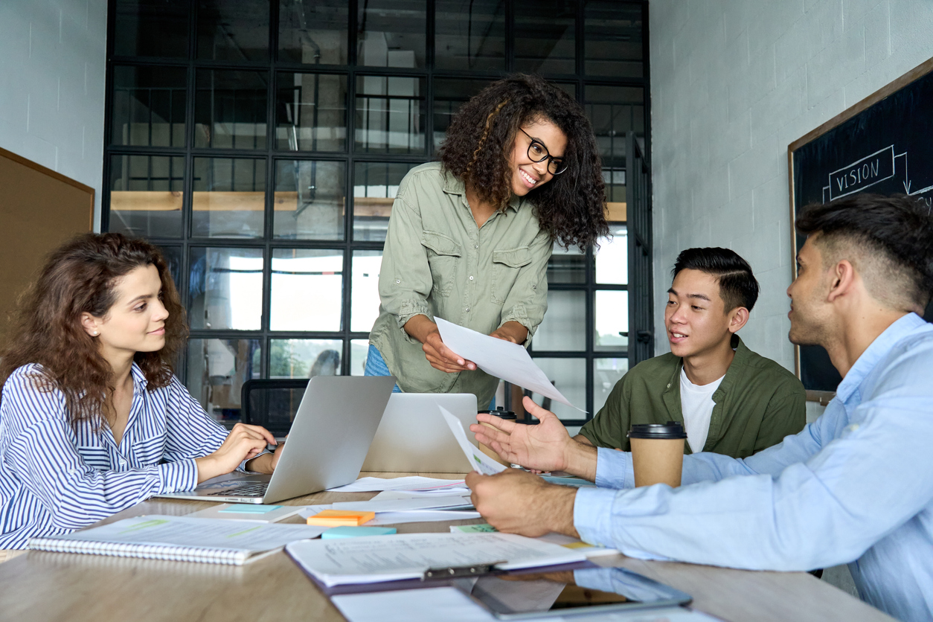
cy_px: 311
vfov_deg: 41.1
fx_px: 829
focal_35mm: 32
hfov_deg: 58.7
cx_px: 466
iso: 3200
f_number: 4
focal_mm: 32
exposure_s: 1/80
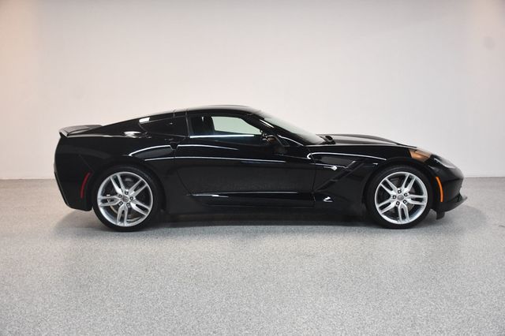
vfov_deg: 34.2
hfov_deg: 49.6
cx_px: 252
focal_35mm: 39
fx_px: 547
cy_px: 168
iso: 2000
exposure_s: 1/125
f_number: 3.8
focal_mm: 26
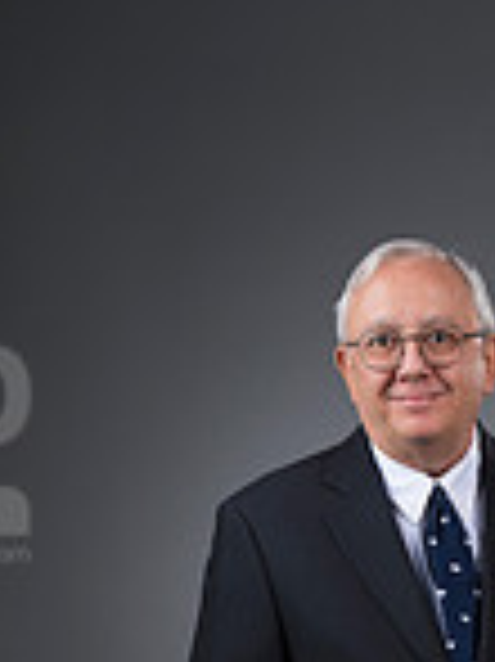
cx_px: 418
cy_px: 923
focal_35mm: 236
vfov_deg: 8.3
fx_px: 4506
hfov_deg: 6.3
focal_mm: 80
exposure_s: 1/250
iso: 160
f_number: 5.6
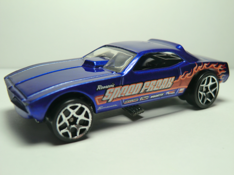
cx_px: 117
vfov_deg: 36.0
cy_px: 88
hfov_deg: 46.8
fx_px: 270
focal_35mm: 40
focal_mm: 7.1
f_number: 3.8
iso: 64
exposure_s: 1/100
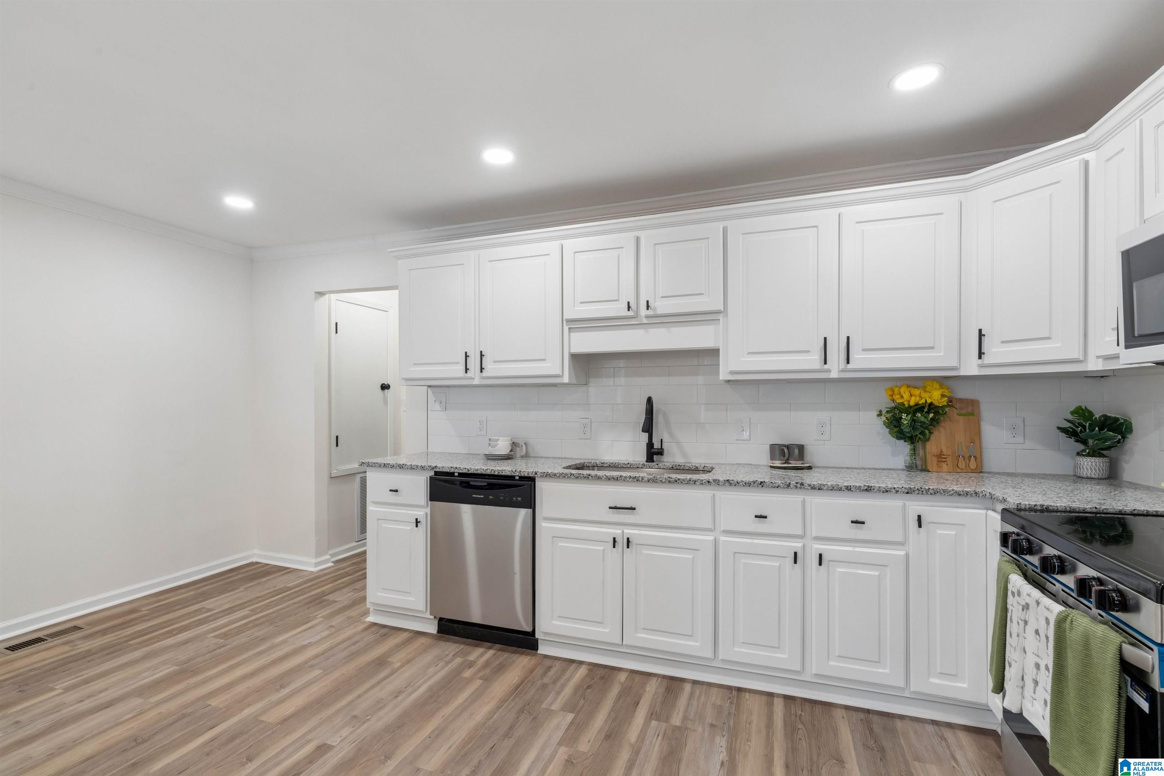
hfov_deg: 96.7
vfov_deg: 73.7
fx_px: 517
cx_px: 582
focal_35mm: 16
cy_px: 388
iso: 400
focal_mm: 16
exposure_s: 1/5
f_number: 13
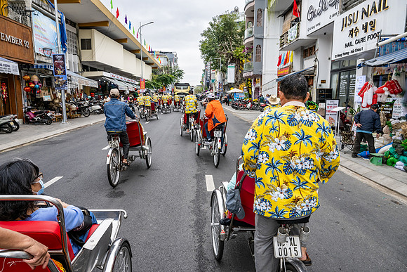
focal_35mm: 24
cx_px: 204
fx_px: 271
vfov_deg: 53.2
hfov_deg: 73.7
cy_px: 136
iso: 450
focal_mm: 24
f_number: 8
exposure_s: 1/320
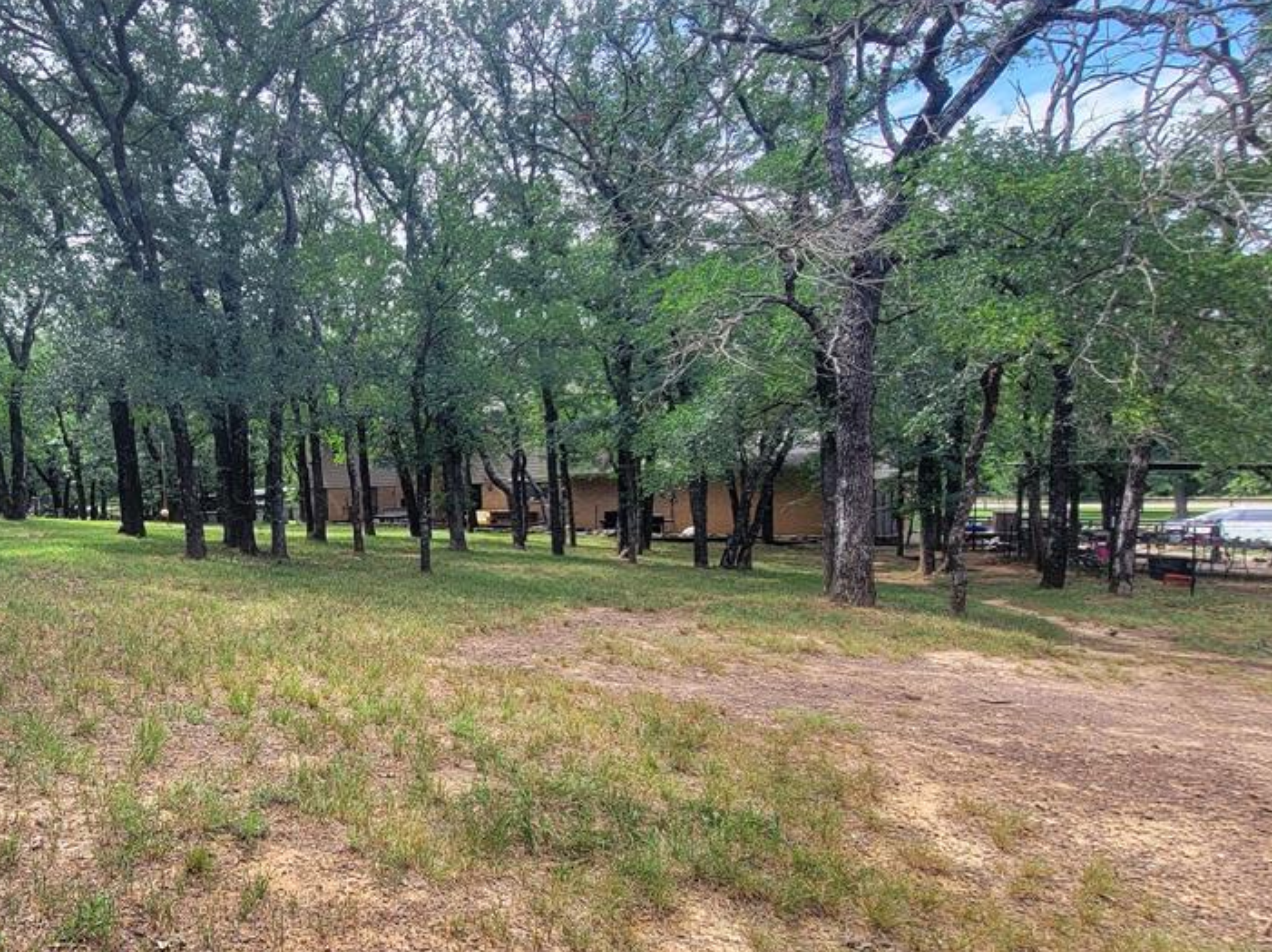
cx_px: 386
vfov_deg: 68.6
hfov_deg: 80.7
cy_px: 462
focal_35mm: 19
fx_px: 698
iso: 50
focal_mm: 2.2
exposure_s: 1/289
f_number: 2.2
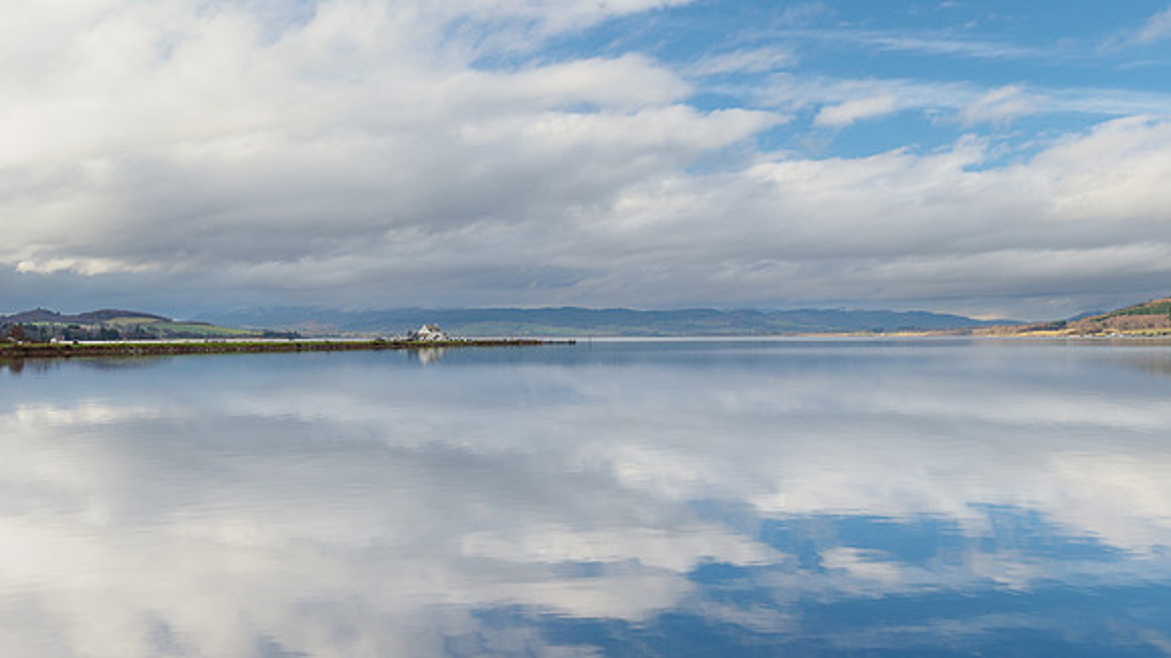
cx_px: 586
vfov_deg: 26.1
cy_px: 281
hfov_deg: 44.8
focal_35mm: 46
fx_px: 1421
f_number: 7.1
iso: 200
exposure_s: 1/100
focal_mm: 21
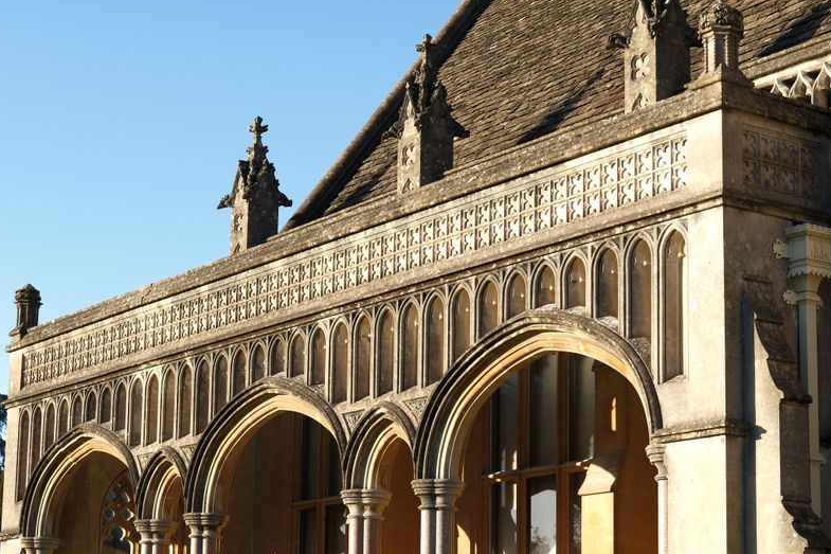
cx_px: 473
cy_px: 360
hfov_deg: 25.0
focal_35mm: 81
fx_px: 1869
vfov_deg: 16.8
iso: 125
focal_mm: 35
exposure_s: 1/200
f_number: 5.6
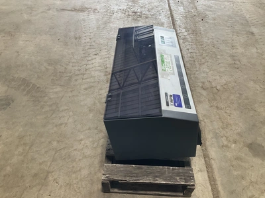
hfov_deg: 61.7
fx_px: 222
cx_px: 132
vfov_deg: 48.2
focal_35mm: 29
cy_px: 99
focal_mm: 3
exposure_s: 1/71
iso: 64
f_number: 1.8
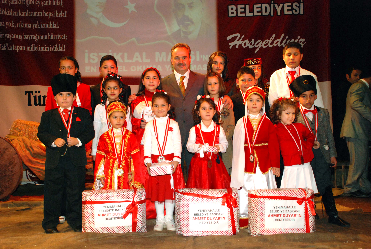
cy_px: 124
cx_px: 186
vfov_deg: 34.3
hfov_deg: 49.5
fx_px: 402
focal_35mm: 39
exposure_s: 1/60
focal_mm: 26
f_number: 7.1
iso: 800
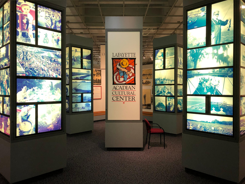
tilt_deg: -0.7
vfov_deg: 49.7
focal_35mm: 28
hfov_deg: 63.4
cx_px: 122
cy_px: 92
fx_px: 198
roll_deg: -1.3
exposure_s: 1/30
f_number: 1.8
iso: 40
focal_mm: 3.99
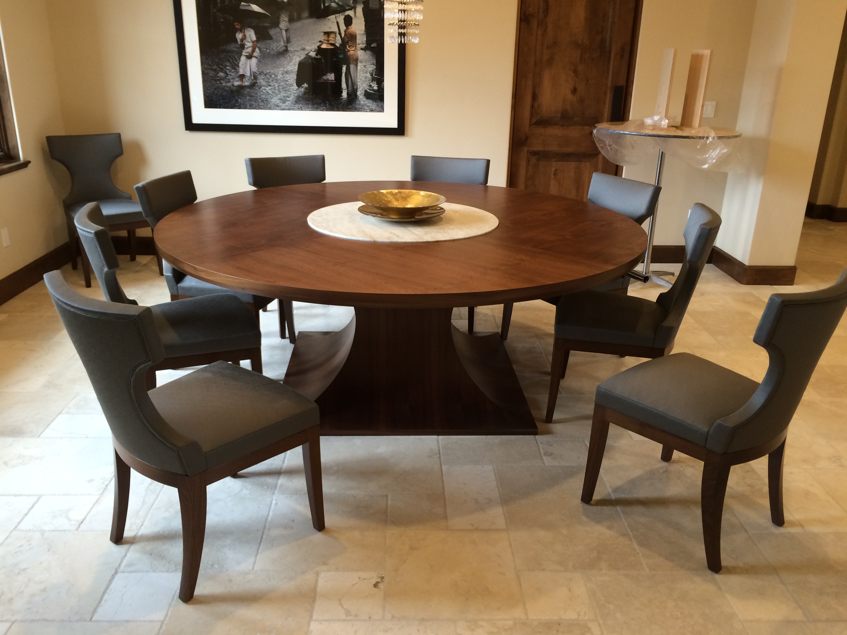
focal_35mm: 29
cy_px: 318
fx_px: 710
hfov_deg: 61.7
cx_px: 424
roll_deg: -0.5
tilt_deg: -22.8
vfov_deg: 48.2
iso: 80
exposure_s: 1/30
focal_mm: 4.15
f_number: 2.2
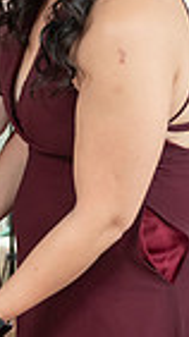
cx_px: -225
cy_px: 102
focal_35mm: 168
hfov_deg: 6.9
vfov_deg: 12.8
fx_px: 1501
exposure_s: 1/200
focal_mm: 39
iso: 2000
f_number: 4
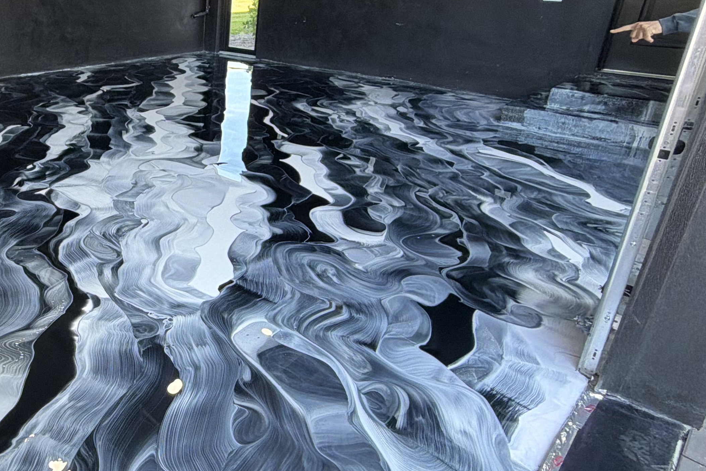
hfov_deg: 59.6
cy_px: 173
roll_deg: -0.2
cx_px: 128
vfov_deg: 46.0
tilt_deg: -20.2
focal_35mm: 28
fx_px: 549
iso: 200
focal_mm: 2.22
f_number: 2.2
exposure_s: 1/121
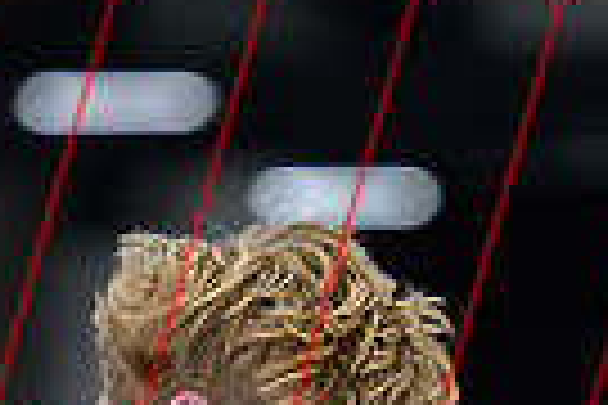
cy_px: 831
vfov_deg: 2.0
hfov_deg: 3.0
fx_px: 11788
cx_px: 297
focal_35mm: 698
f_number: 2.8
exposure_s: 1/800
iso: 9000
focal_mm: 145
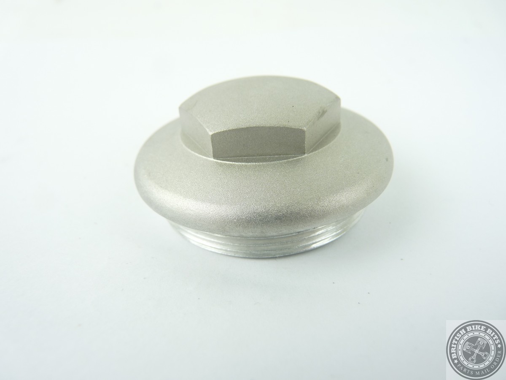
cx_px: 253
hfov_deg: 65.3
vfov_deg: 51.4
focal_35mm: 27
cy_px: 190
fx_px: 395
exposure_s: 1/40
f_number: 2.8
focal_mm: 4.8
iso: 100
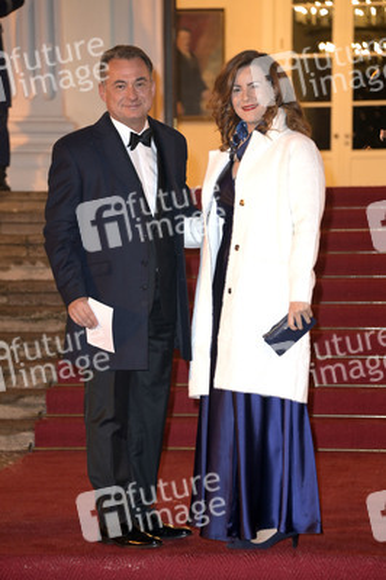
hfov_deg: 9.1
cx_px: 193
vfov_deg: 13.7
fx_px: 2416
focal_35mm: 150
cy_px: 290
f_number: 5.6
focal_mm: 150
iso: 2500
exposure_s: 1/100
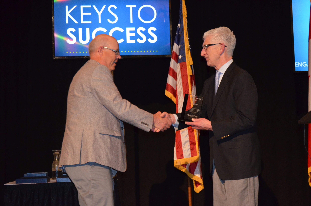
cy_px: 103
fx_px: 543
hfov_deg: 32.0
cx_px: 156
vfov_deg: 21.5
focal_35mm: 63
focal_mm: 42
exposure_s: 1/60
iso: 3200
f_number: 5.3
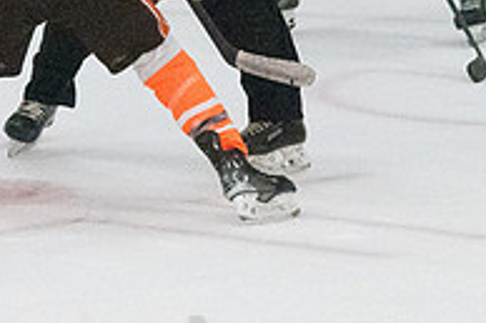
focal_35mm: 895
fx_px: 12072
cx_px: -90
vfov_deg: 1.5
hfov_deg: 2.3
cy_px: 55
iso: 8000
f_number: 5
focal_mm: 200
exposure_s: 1/1600
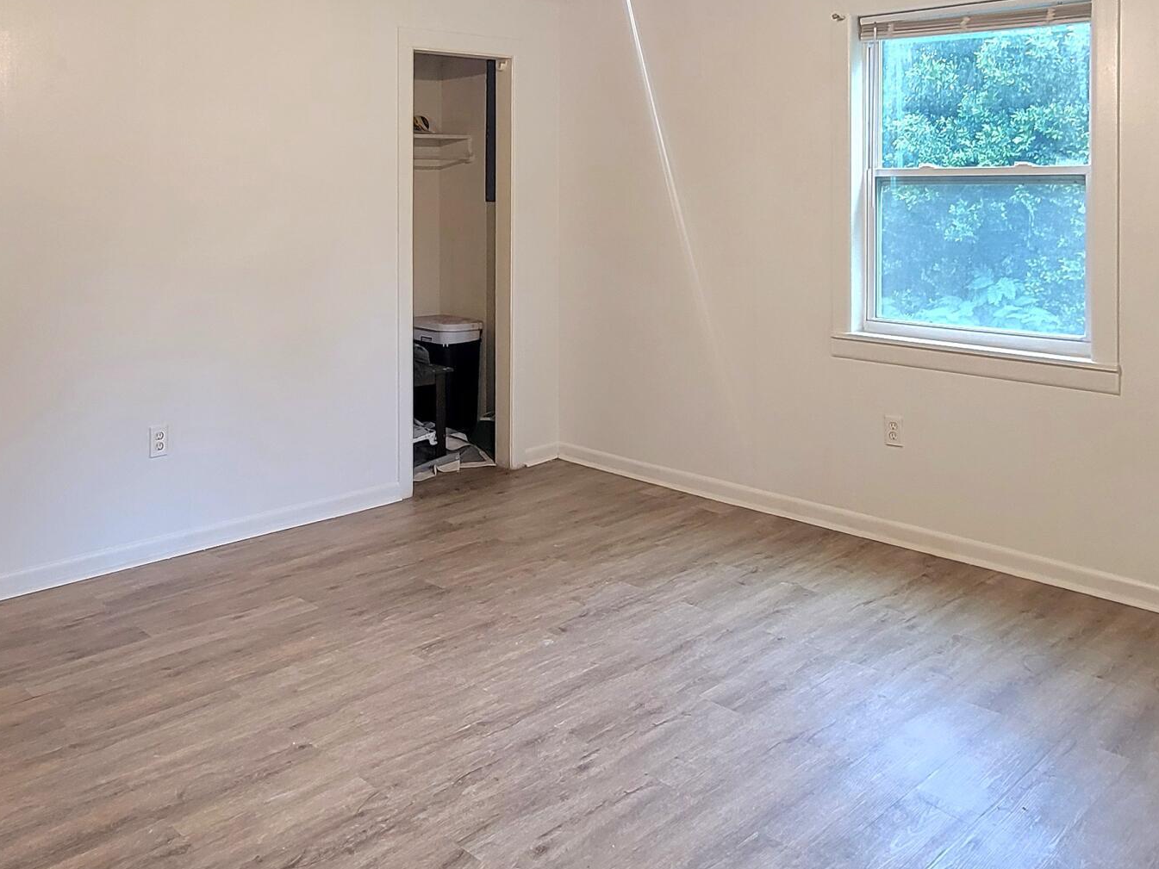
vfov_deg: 46.1
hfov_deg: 61.5
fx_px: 971
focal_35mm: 29
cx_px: 515
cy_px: 190
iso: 125
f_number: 2.2
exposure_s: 1/60.2
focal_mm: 2.2
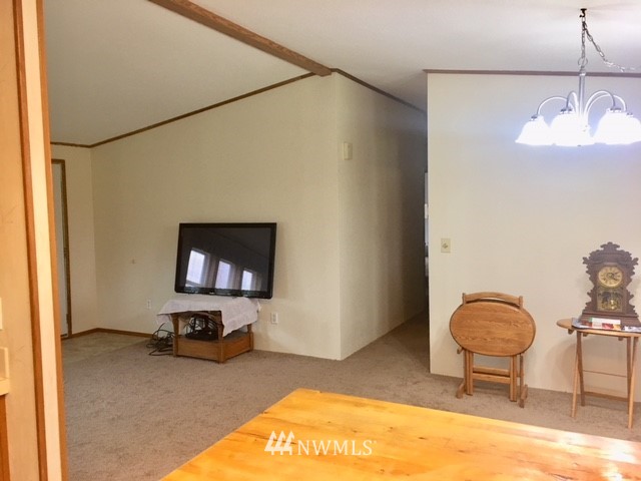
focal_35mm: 29
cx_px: 320
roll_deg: +1.4
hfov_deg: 61.7
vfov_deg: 48.2
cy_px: 240
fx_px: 537
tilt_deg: -2.5
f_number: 2.2
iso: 40
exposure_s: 1/15
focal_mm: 4.15
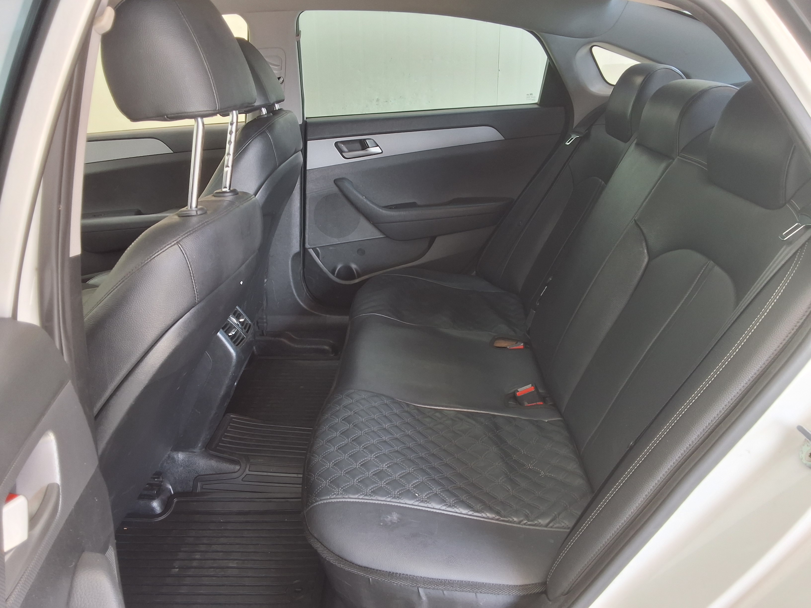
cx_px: 406
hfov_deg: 63.4
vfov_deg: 49.7
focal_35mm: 28
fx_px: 656
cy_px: 304
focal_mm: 2.91
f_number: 1.9
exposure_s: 1/40
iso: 50
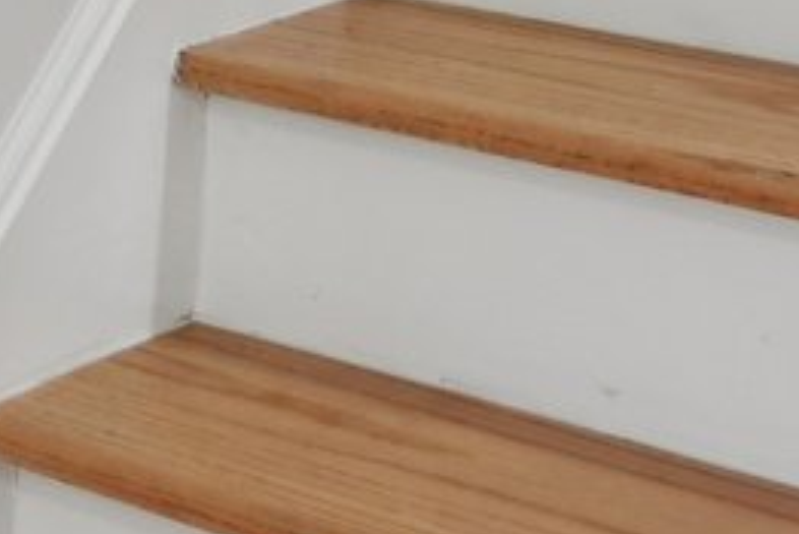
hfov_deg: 13.7
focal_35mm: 125
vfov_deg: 9.9
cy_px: -667
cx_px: -854
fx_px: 2776
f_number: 8
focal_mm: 16
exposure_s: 1/8
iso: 400
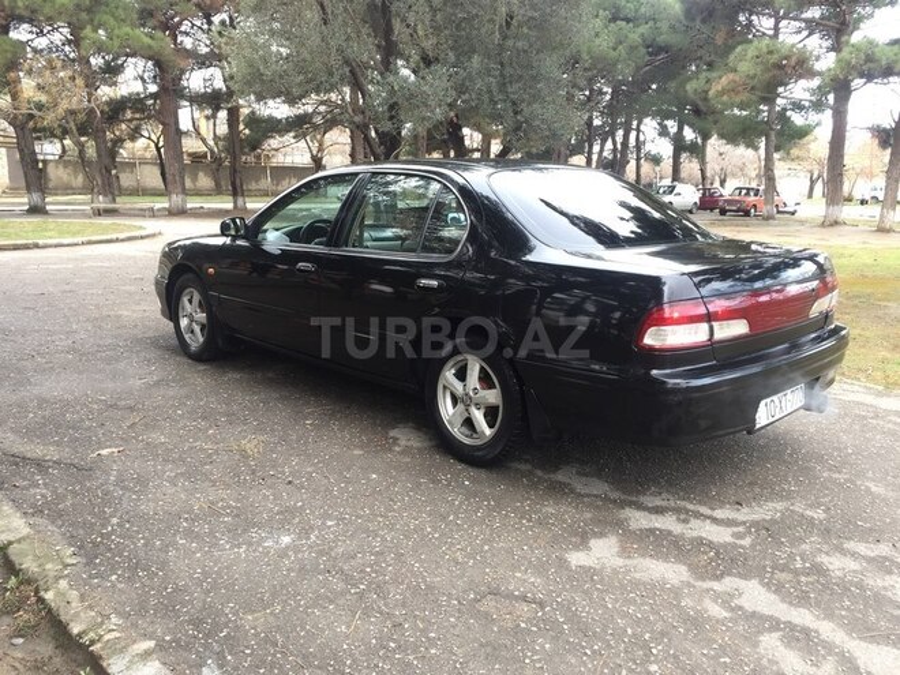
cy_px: 338
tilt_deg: -10.5
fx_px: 754
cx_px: 450
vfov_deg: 48.2
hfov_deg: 61.7
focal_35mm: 29
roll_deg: -0.4
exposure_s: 1/100
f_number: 2.2
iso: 32
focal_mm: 4.15
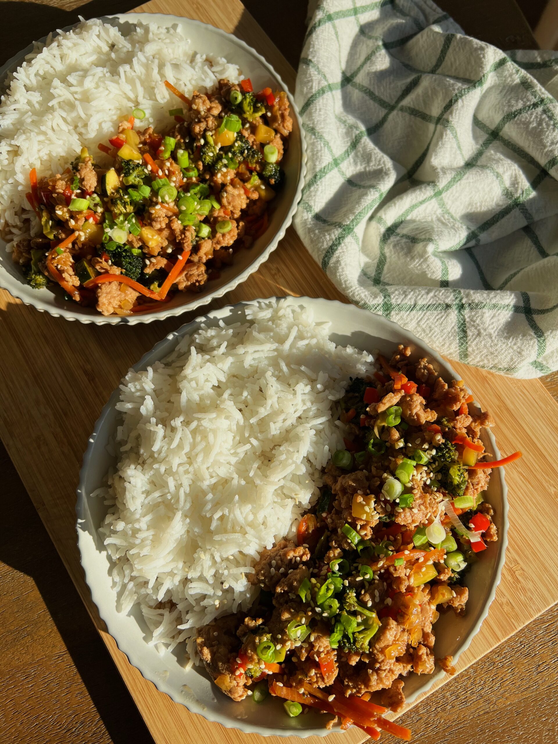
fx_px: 559
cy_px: 372
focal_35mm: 26
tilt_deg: -73.8
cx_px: 279
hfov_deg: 53.1
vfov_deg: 67.3
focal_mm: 5.7
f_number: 1.5
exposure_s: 1/2165
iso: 50
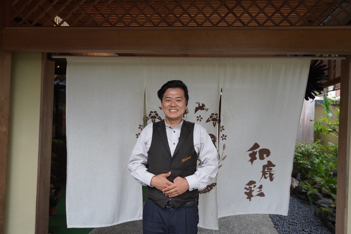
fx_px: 336
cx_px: 176
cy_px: 117
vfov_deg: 38.4
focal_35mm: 34
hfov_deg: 55.1
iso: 320
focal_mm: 23
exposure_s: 1/160
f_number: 4
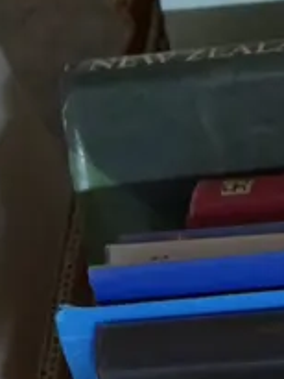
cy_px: 329
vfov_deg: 9.8
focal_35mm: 200
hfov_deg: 7.2
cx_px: 569
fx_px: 2186
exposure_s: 1/40
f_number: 4.5
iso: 3200
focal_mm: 20
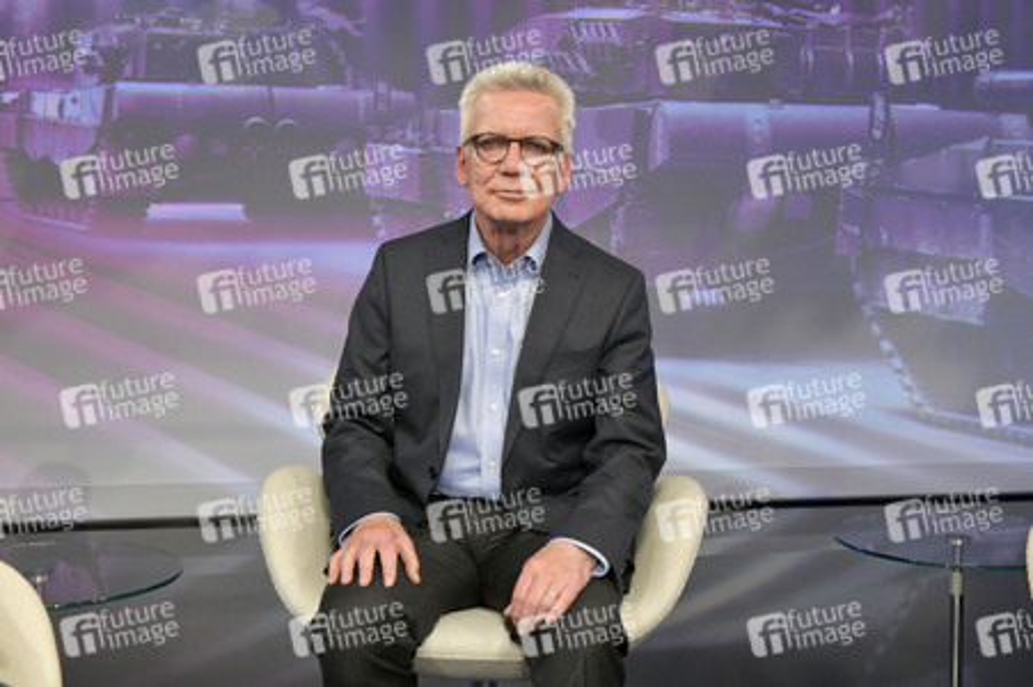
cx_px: 516
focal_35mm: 44
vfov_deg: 30.5
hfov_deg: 44.5
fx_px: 1262
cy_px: 344
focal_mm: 44
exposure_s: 1/200
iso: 2500
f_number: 5.6
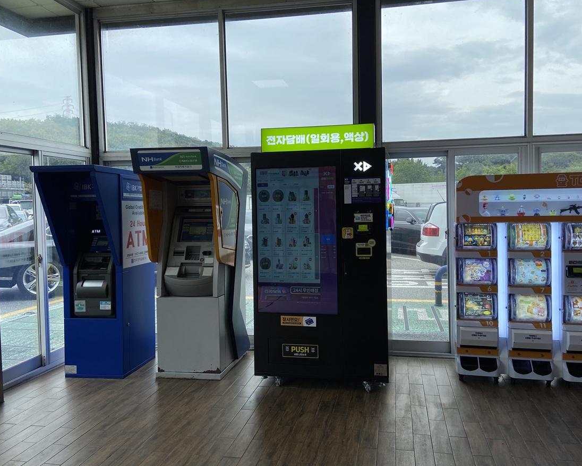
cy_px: 228
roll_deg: +1.0
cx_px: 317
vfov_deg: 51.5
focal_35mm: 28
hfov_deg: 62.1
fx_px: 482
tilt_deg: -1.2
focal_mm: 4.25
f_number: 1.8
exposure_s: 1/810
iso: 32
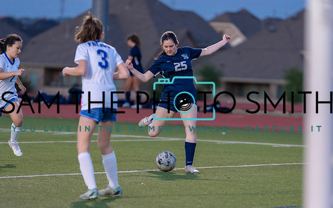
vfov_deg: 4.6
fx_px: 2579
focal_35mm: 284
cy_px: 122
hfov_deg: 7.4
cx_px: 188
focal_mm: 200
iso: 1250
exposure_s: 1/1000
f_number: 2.8
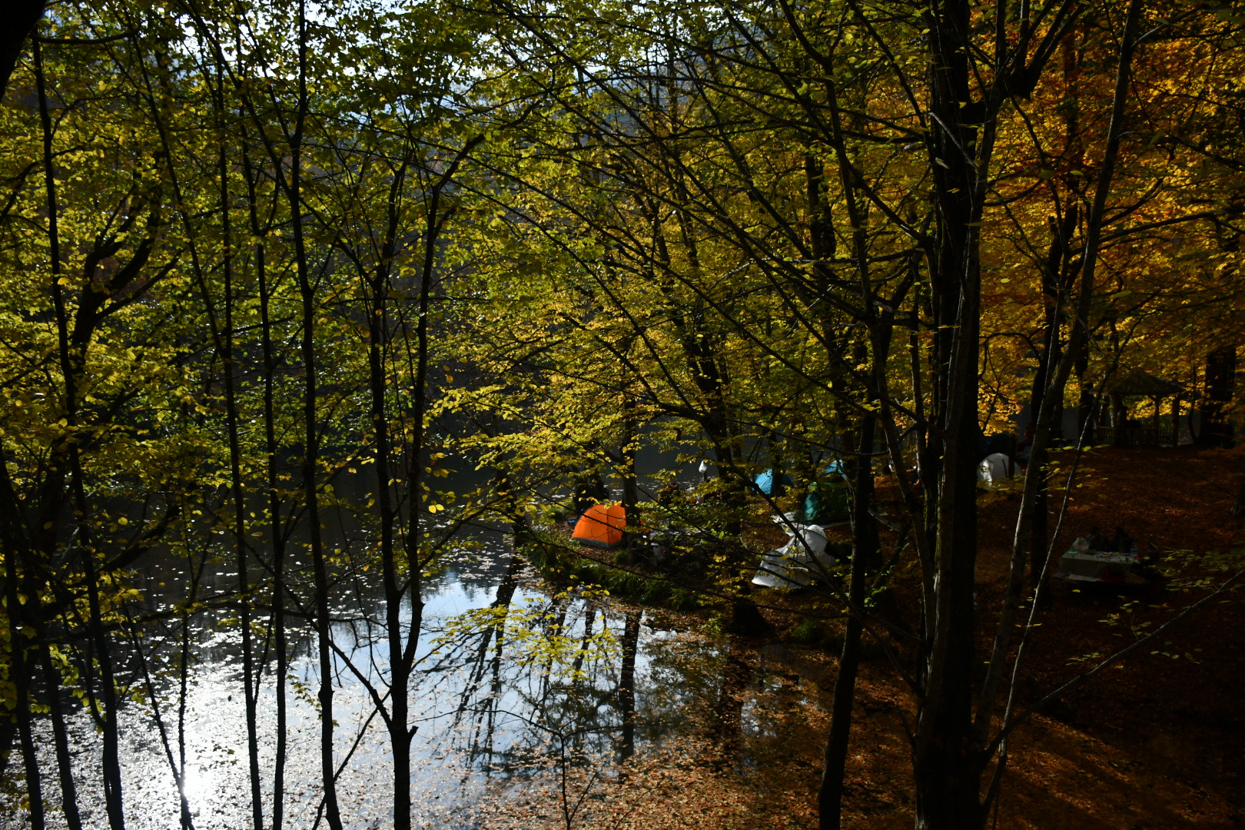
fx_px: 1037
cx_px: 622
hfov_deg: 61.9
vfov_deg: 43.6
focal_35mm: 30
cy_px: 415
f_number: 3.5
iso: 200
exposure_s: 1/1000
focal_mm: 20
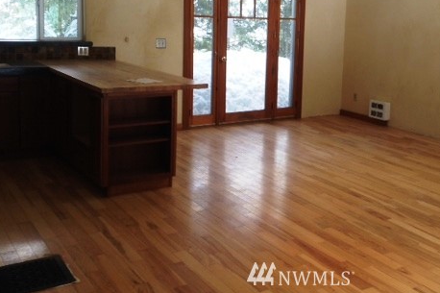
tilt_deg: -7.4
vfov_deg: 27.7
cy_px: 80
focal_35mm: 48
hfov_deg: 40.5
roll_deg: -1.8
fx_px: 586
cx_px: 301
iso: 64
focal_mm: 4.12
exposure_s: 1/60
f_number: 2.4
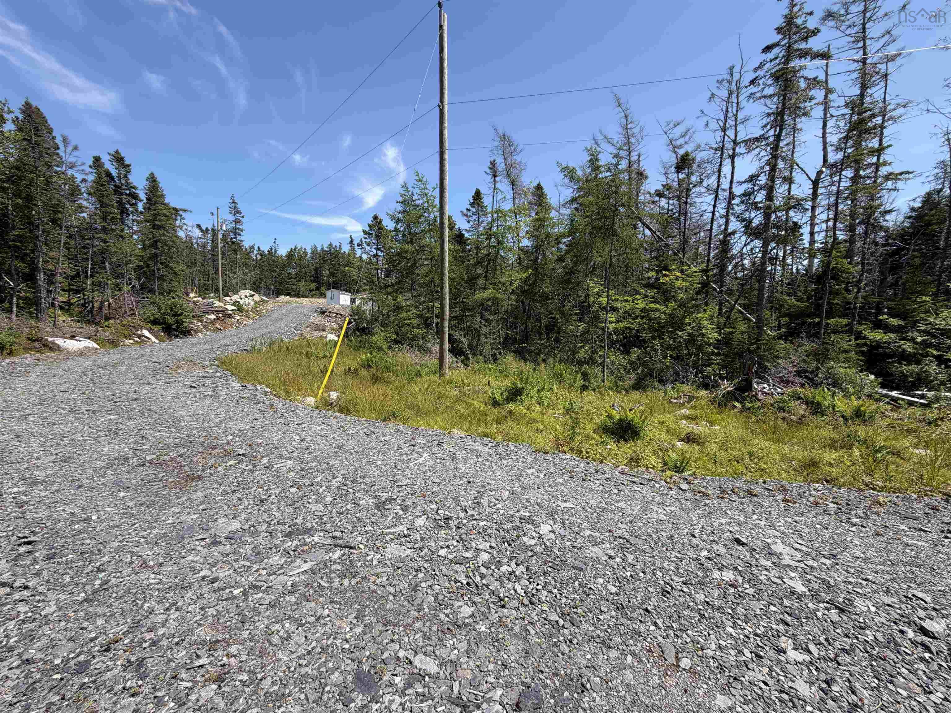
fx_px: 385
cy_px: 356
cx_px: 476
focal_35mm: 14
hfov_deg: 102.1
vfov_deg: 85.7
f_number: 2.2
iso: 25
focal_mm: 2.22
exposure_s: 1/770
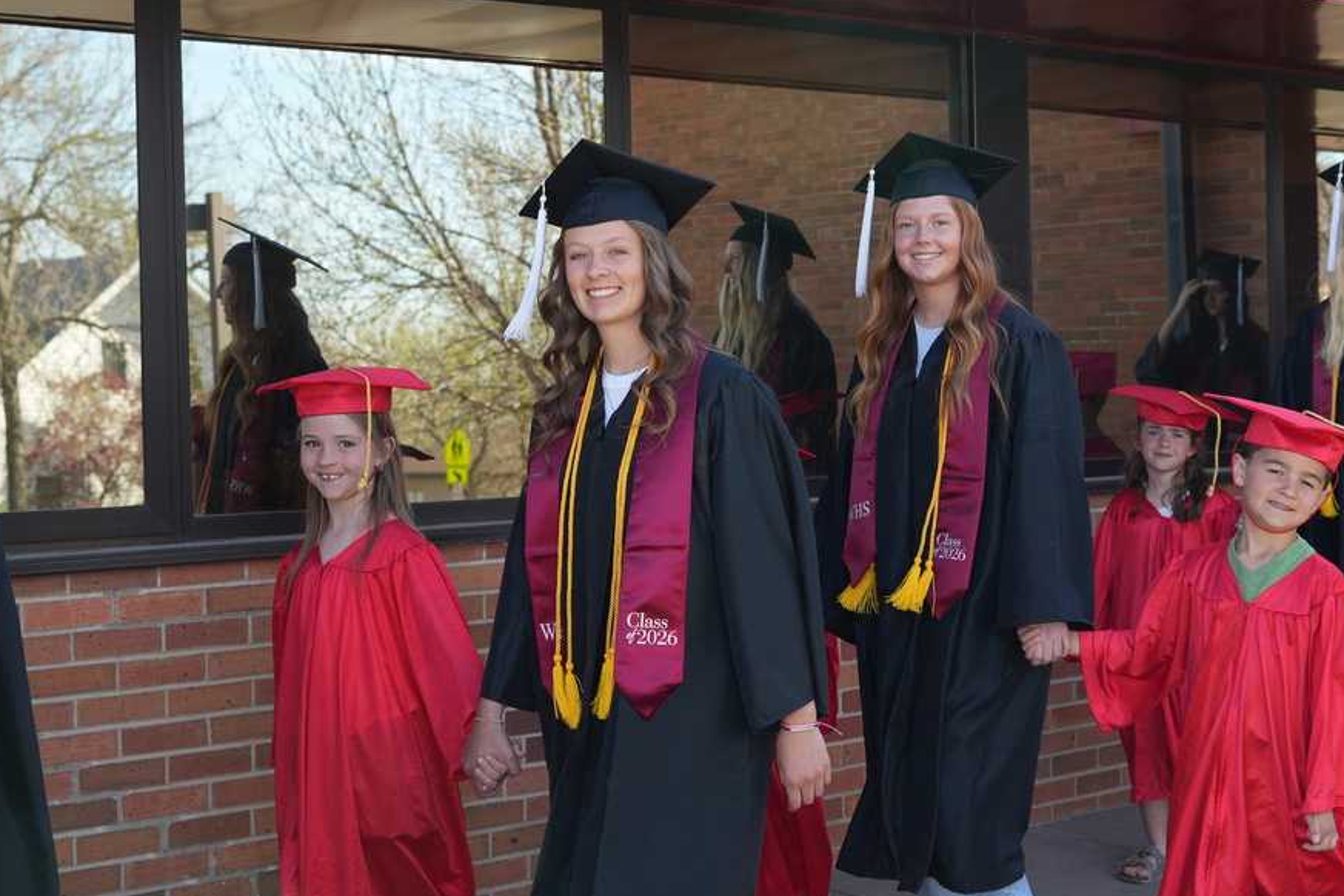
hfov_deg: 32.6
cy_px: 423
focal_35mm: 62
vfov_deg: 22.1
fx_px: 2299
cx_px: 644
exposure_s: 1/800
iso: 400
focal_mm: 35
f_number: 3.5
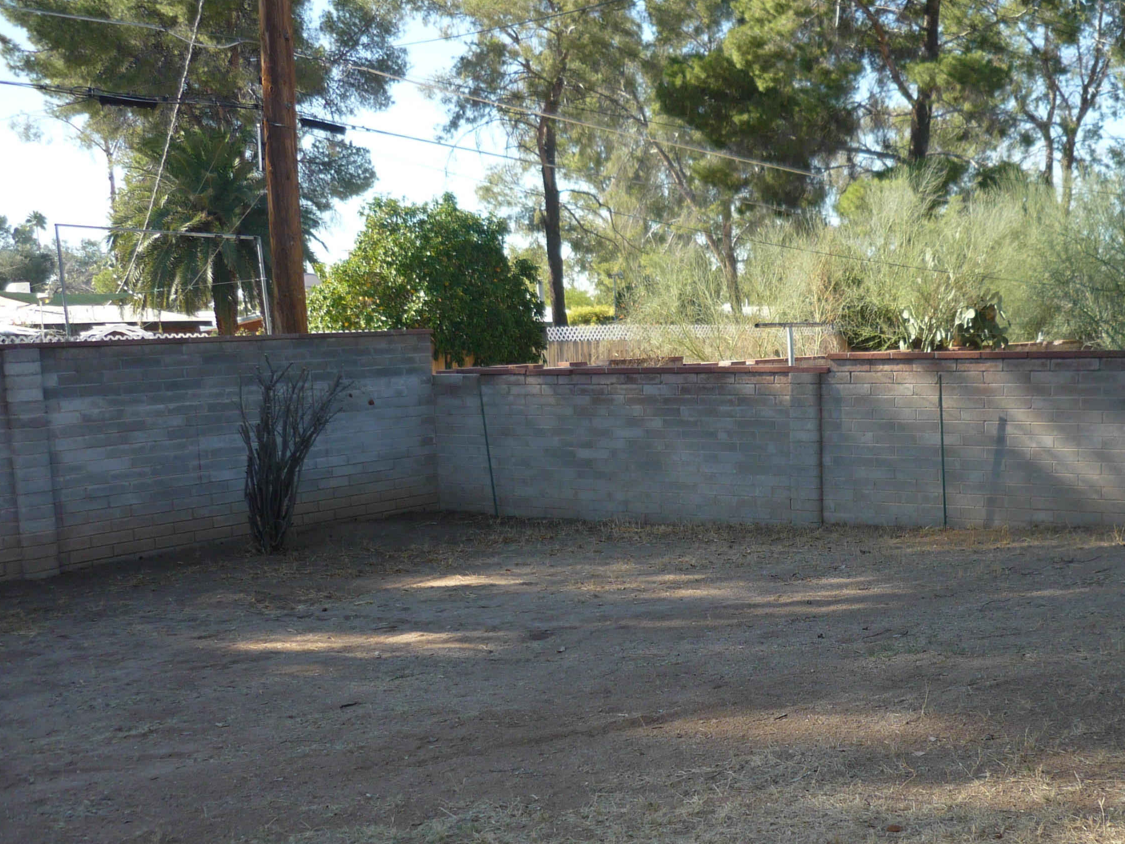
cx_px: 735
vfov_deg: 32.6
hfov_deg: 42.5
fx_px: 1430
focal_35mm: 44
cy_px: 556
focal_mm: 5.5
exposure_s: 1/400
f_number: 2.8
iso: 100
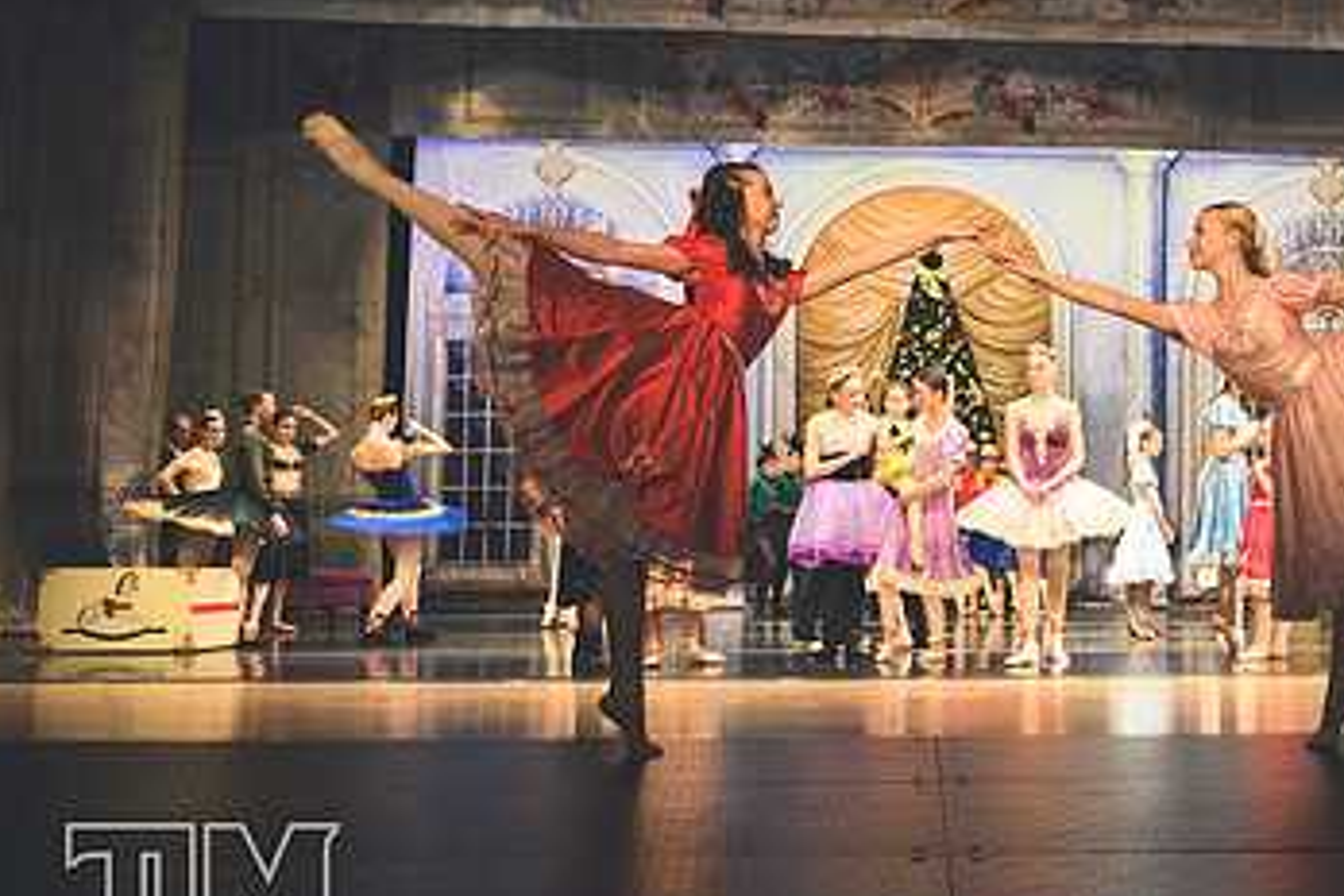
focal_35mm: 40
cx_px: 1043
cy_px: 462
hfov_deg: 46.3
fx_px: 1493
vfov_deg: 33.4
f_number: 4
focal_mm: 24
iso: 1250
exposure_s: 1/125
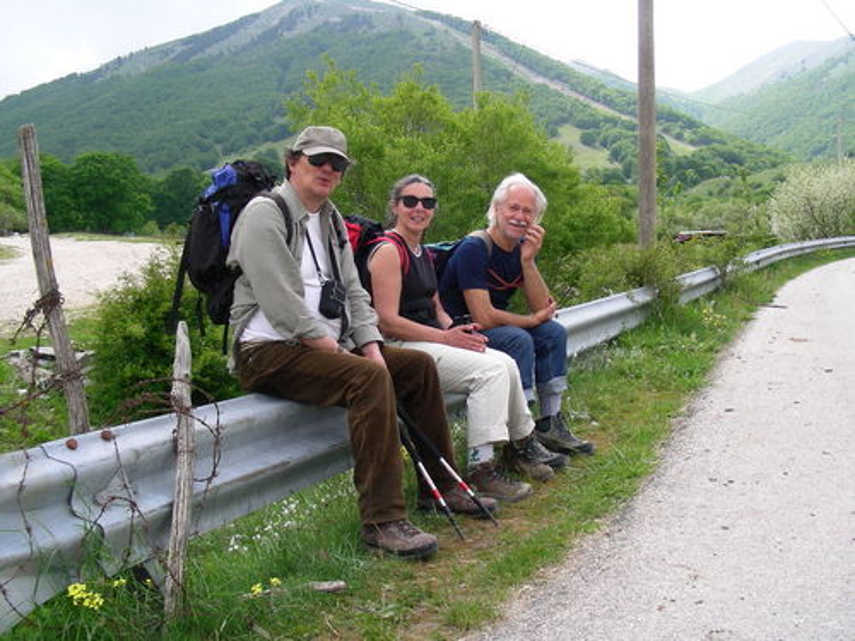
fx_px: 939
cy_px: 320
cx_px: 428
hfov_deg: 49.0
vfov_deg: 37.7
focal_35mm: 38
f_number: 4
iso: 50
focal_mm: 6.3
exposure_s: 1/282
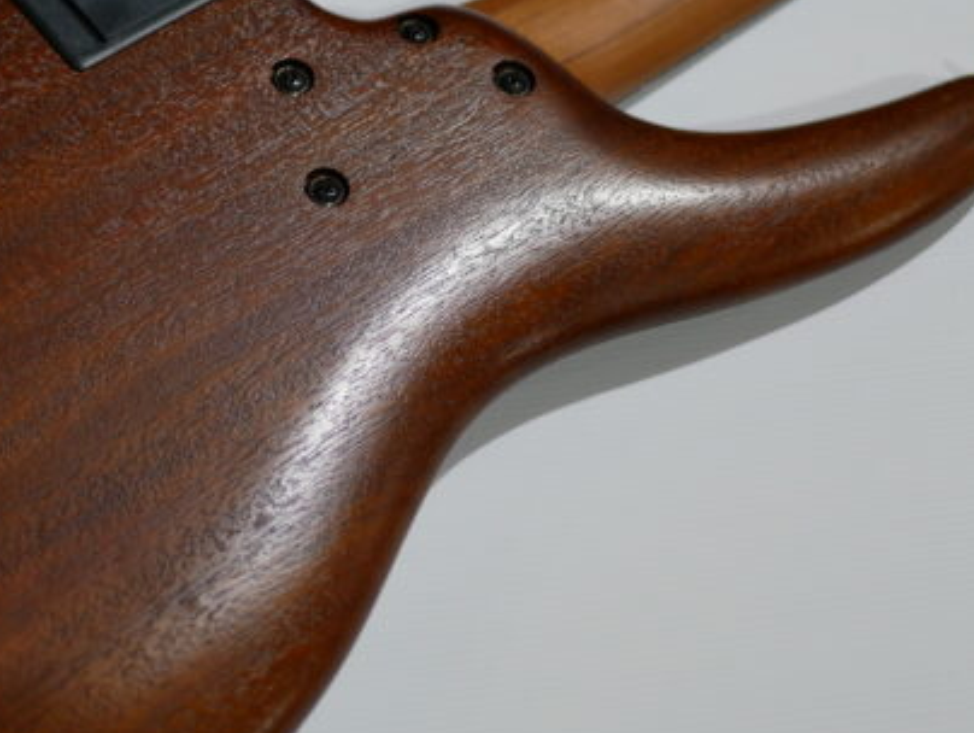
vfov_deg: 14.9
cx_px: 234
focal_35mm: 99
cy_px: 199
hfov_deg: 19.7
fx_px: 2789
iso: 200
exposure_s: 1/125
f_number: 1.7
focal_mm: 25
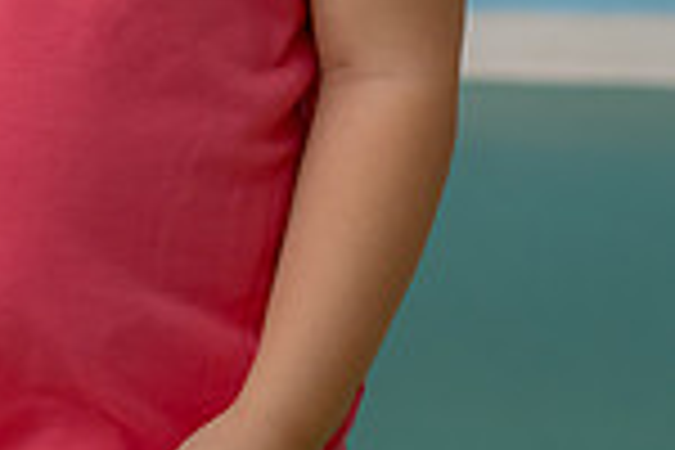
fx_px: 3656
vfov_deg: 6.9
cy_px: -324
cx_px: 9
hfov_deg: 10.5
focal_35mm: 195
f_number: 5.6
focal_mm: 65
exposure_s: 1/160
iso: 1600
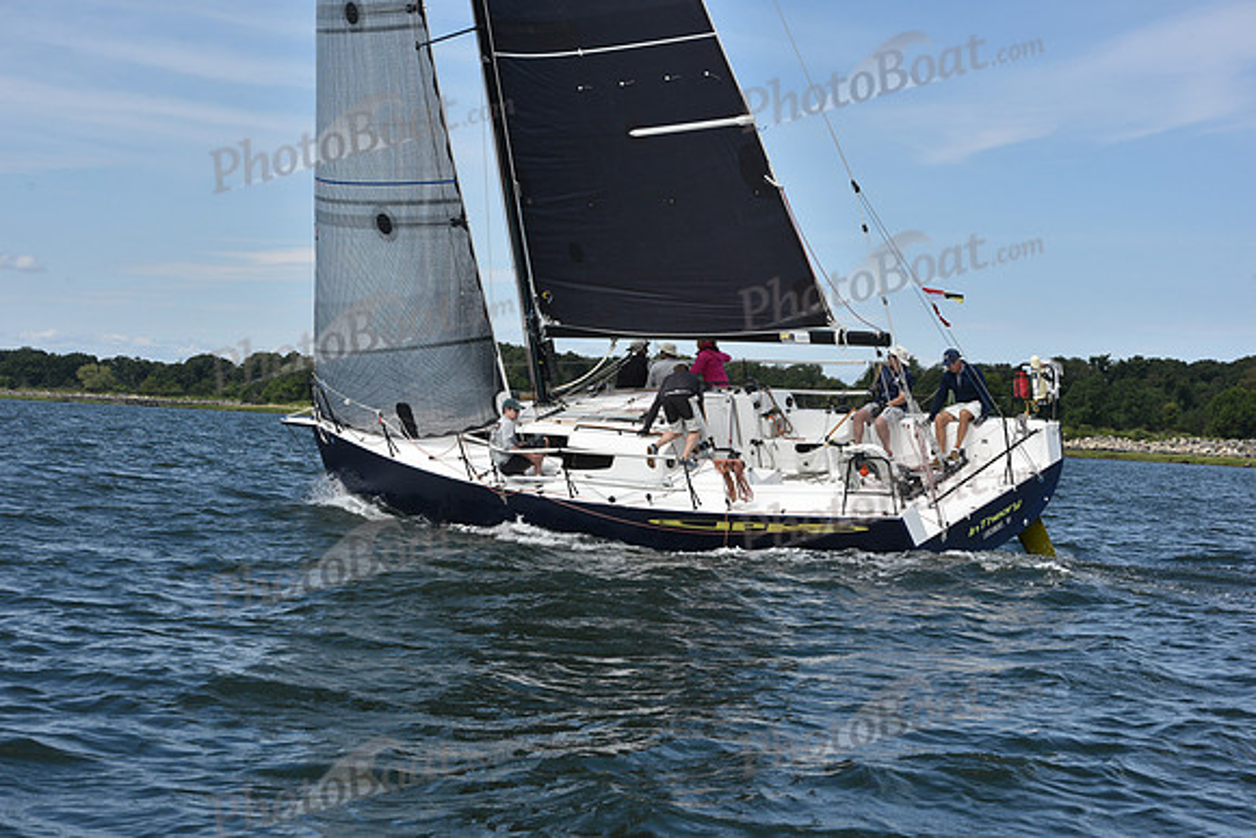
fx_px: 2443
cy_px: 419
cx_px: 628
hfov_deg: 28.8
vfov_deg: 19.5
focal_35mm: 70
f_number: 10
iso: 320
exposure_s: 1/1000
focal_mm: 70
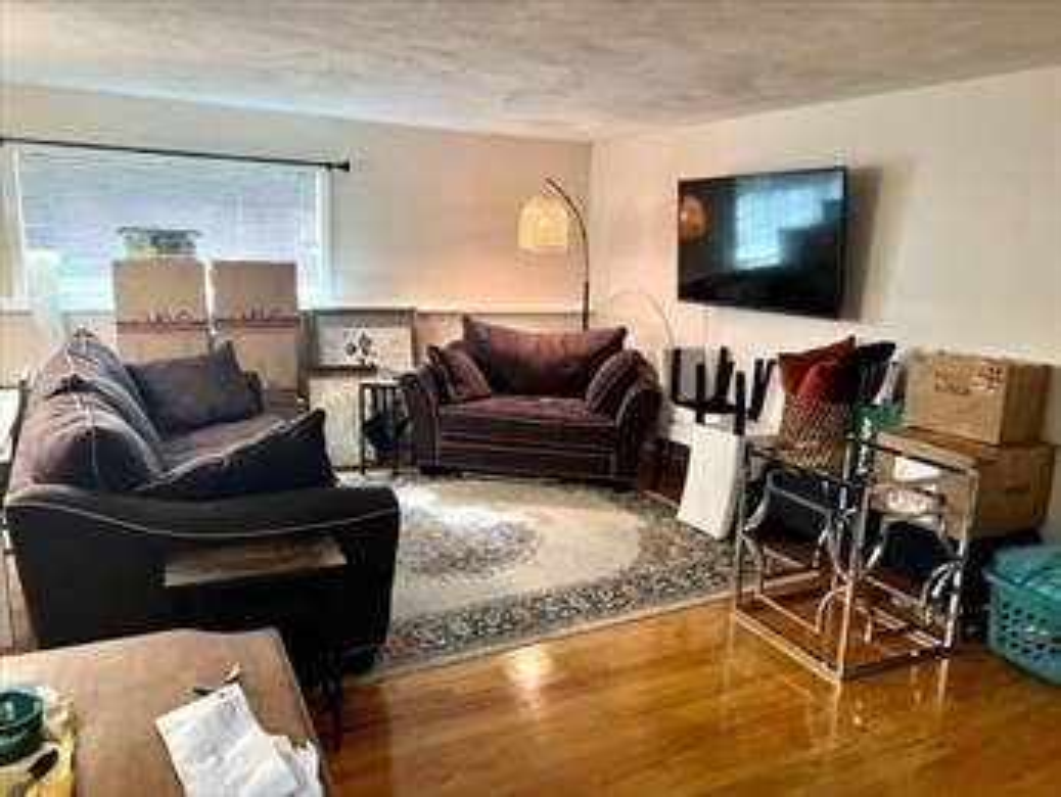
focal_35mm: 26
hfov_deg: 67.3
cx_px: 530
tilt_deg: -11.4
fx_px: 797
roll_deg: -1.8
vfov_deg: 53.1
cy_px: 398
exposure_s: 1/40
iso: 400
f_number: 1.5
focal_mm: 5.7
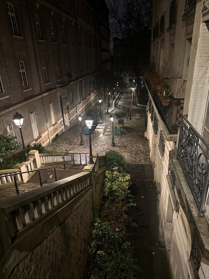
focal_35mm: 24
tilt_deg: -19.5
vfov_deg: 71.6
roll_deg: +1.0
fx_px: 193
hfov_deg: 56.8
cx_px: 104
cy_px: 140
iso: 1250
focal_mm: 6.86
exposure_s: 1/30
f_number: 1.78
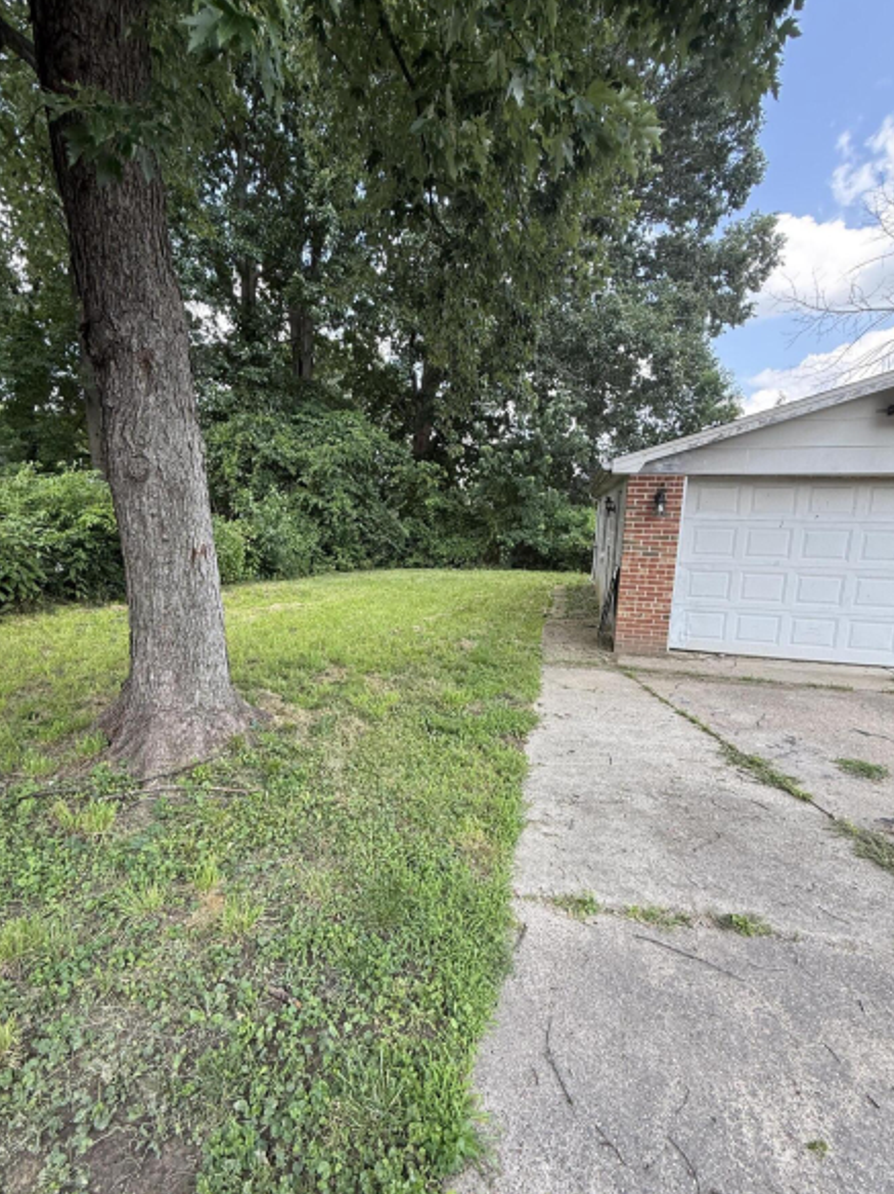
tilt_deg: -9.2
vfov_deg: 94.5
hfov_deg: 77.9
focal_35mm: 16
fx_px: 552
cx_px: 411
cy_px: 608
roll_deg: -1.1
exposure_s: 1/187
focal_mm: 2.22
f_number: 2.2
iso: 50
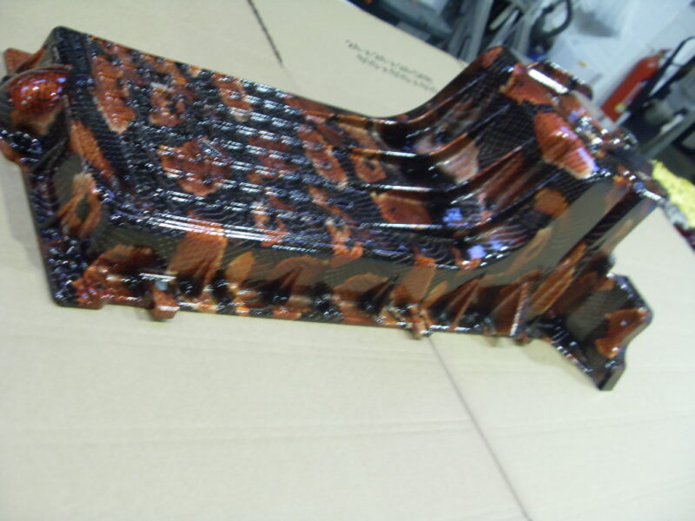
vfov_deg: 40.7
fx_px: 703
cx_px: 348
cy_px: 260
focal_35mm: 35
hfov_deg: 52.6
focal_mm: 6.3
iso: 200
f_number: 2.8
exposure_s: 1/15
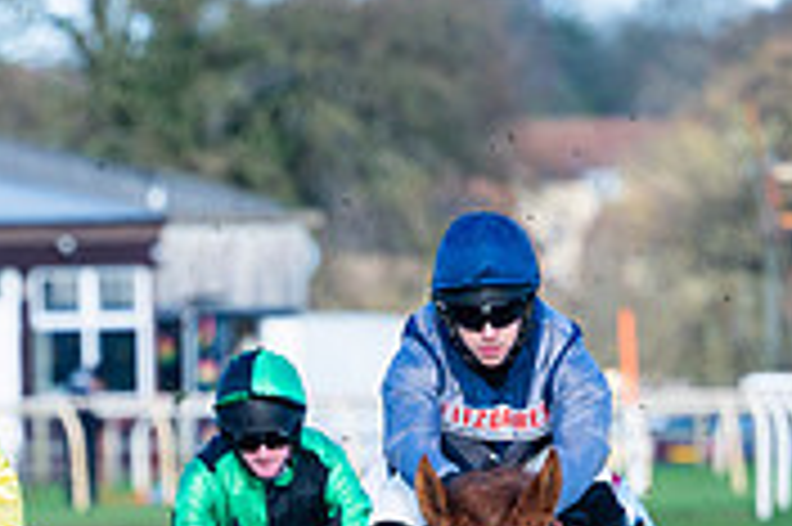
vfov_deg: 2.2
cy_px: 737
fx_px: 13935
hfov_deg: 3.3
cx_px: -85
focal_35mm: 634
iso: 640
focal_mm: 170
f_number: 3.5
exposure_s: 1/4000
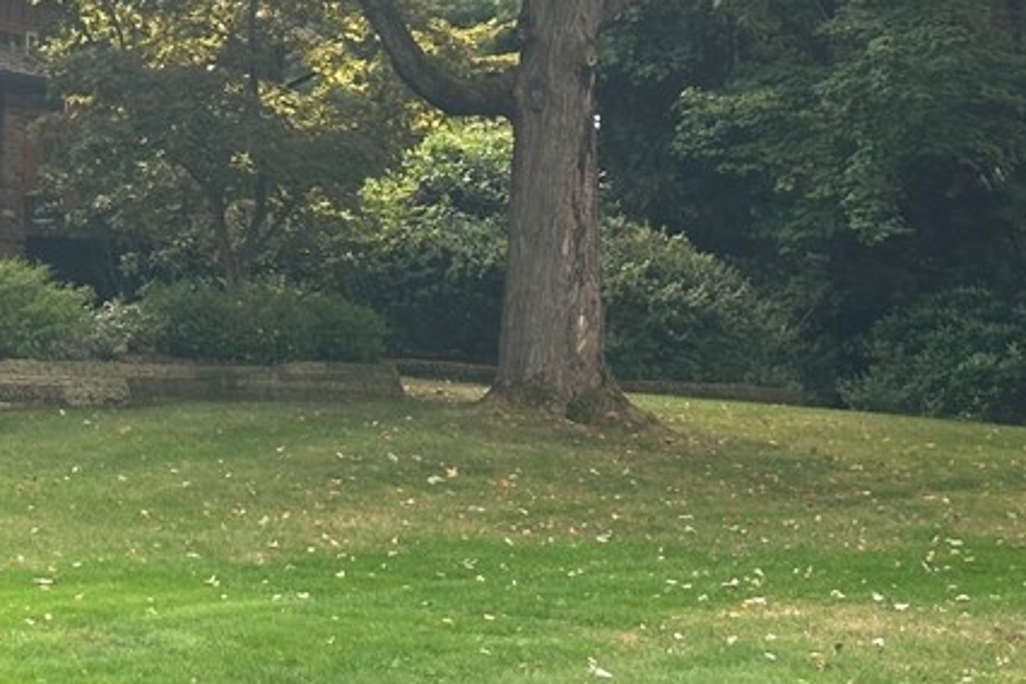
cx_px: -147
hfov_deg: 16.5
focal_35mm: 120
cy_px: 94
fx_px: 3420
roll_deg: -1.3
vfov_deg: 11.4
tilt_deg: +7.3
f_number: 1.78
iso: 64
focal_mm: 6.86
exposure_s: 1/387
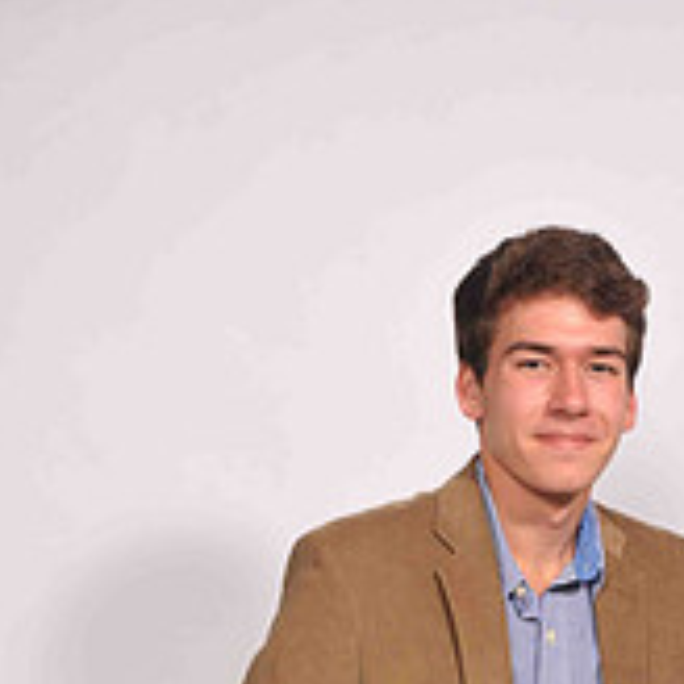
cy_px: 893
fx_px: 2034
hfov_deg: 18.8
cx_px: 615
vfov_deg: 17.8
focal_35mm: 91
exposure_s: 1/160
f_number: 5
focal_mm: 26
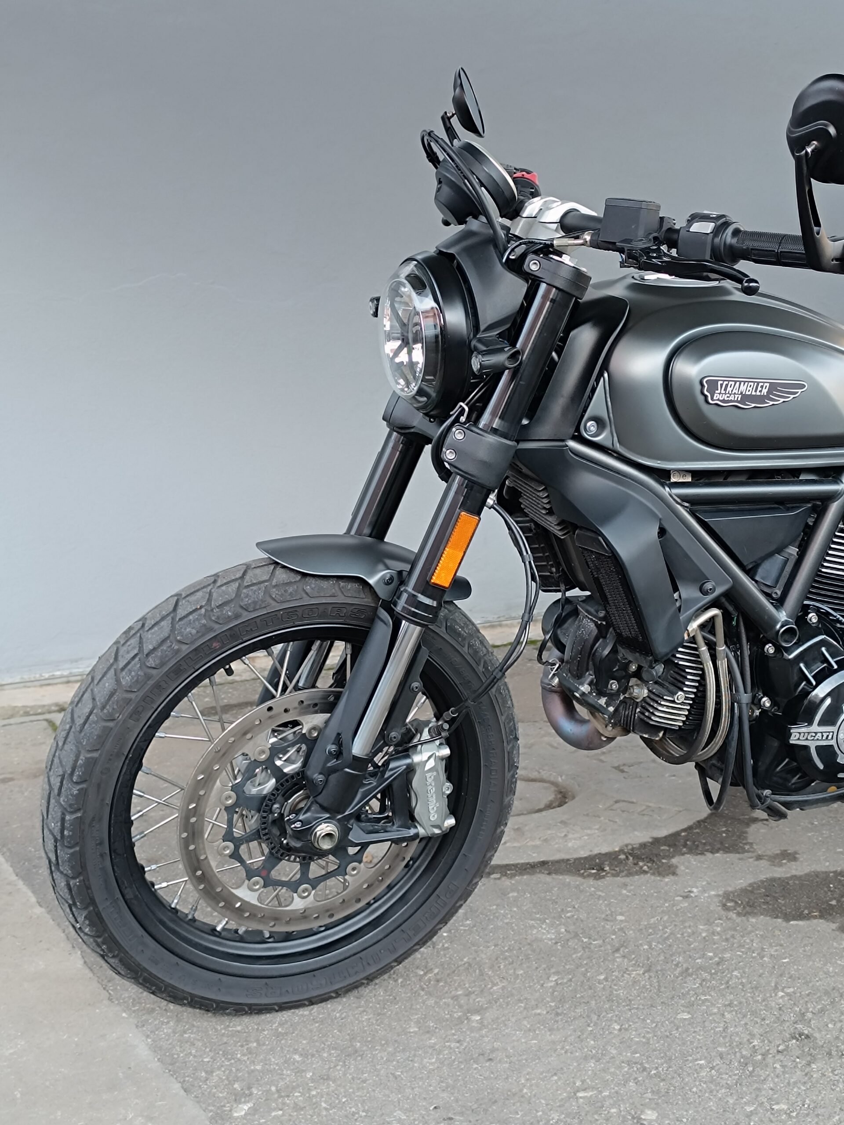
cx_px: 422
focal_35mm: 24
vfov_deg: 71.6
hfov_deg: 56.8
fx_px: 780
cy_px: 562
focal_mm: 6.14
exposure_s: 1/100
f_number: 1.65
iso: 483
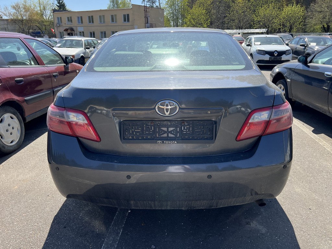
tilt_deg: -18.9
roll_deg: -0.7
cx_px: 166
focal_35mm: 26
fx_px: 249
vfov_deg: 53.1
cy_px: 124
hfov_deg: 67.3
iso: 50
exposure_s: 1/1934
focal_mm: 5.7
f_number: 1.5
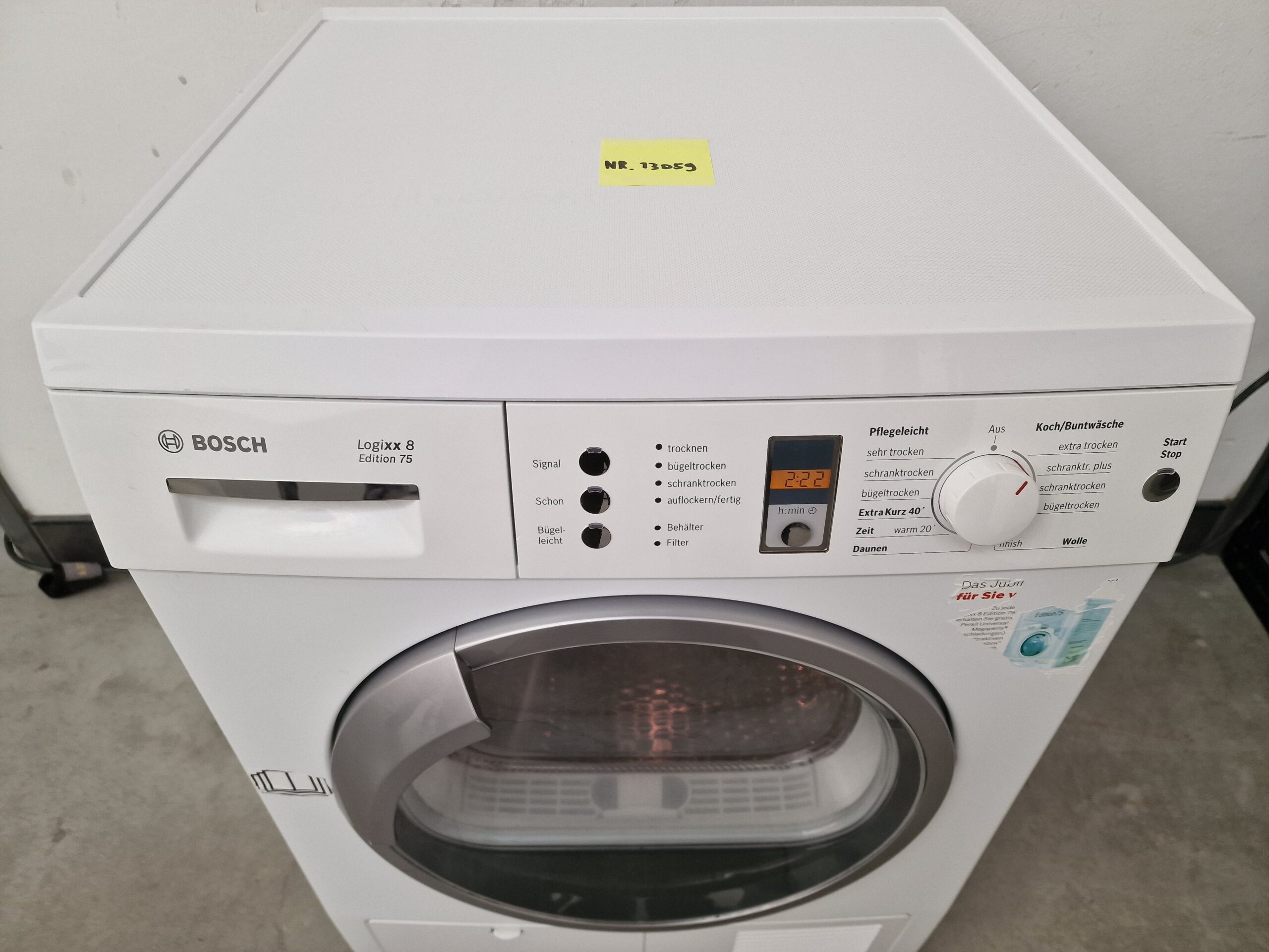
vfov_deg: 58.9
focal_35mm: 23
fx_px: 843
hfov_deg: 73.9
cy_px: 476
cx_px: 634
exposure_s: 1/100
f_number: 1.8
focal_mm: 6.4
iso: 64
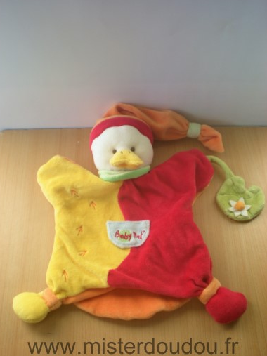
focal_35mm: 39
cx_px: 132
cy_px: 178
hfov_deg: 36.8
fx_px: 401
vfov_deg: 47.9
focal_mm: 6.3
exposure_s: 1/103
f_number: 3.1
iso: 64
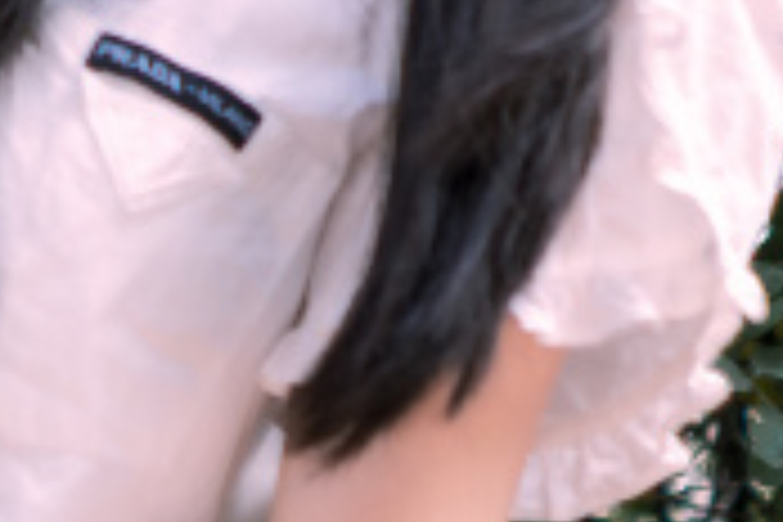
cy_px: 410
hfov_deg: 10.1
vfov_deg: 7.1
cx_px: -608
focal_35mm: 193
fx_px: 4197
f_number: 2
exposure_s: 1/200
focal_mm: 28
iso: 50
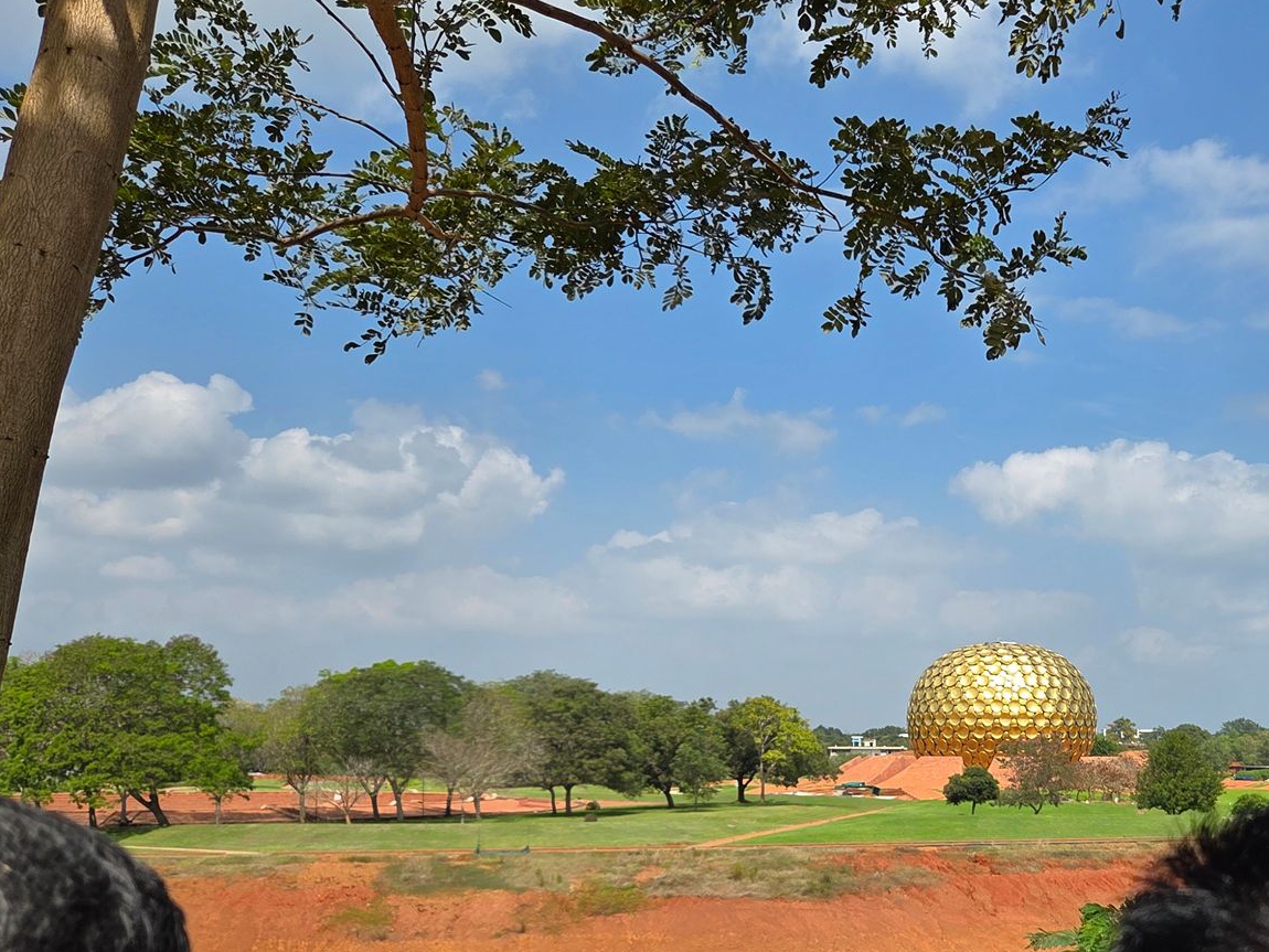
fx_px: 1467
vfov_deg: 35.1
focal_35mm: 40
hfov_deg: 45.3
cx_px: 939
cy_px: 734
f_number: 1.8
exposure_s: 1/6217
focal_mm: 5.4
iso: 80
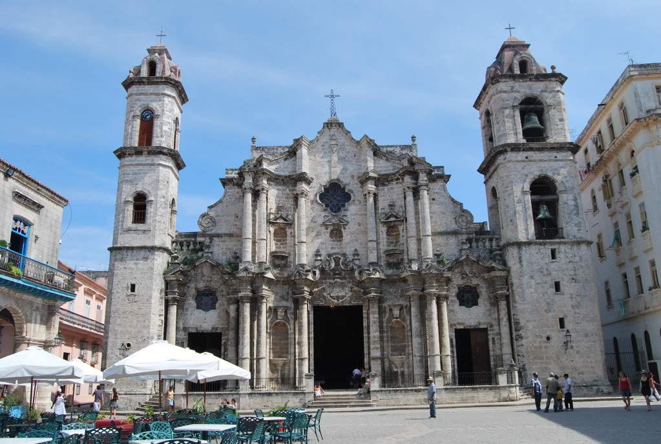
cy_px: 222
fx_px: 552
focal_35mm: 30
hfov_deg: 61.8
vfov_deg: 43.8
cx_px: 330
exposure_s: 1/250
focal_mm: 20
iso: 100
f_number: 8
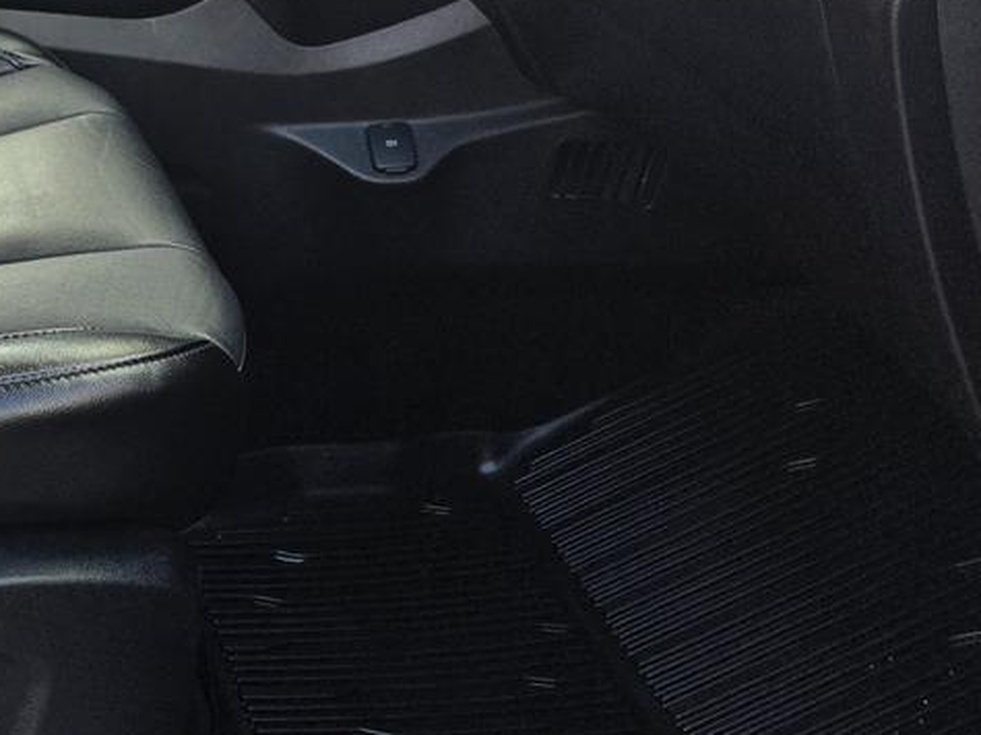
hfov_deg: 27.5
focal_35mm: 62
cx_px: -192
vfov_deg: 22.0
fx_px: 1757
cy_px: -130
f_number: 1.7
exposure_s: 1/359
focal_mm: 6.3
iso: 50
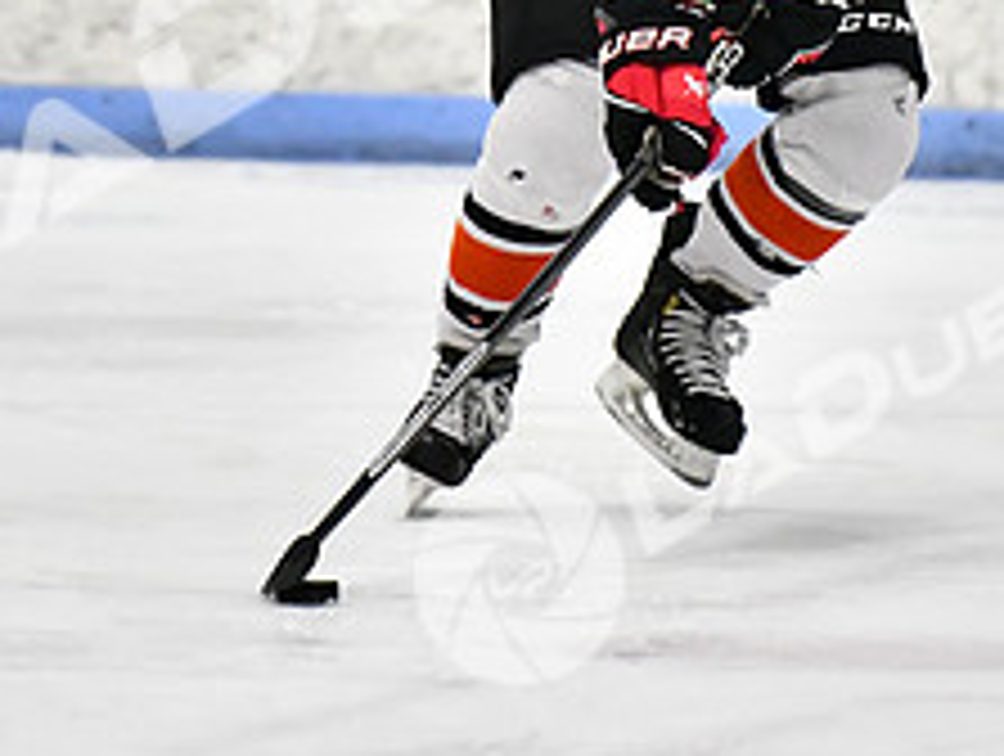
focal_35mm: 749
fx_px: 21759
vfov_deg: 2.0
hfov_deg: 2.6
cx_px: 405
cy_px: -83
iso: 6400
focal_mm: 200
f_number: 2.8
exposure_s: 1/1600
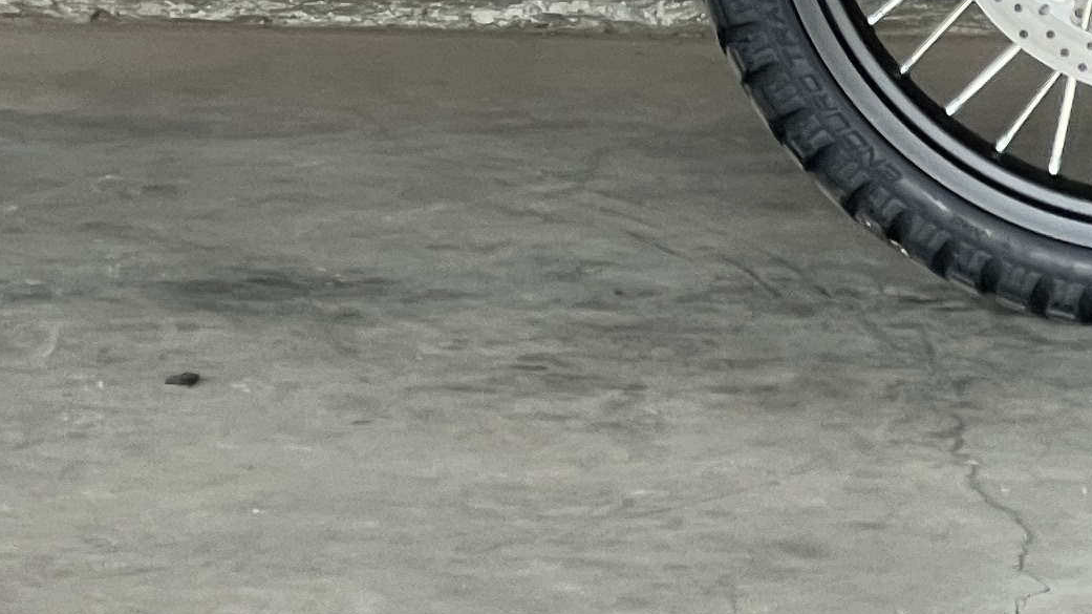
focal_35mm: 325
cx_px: 165
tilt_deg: -6.6
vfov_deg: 3.7
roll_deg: -0.7
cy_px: -700
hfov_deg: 6.6
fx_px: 9408
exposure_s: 1/99
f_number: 2.8
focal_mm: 9
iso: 50
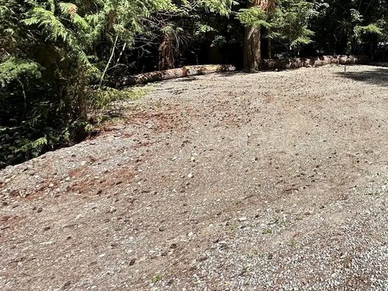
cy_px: 48
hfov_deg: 54.9
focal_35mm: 27
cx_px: 363
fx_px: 303
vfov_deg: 47.8
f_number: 2.2
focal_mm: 2.22
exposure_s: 1/895
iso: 40
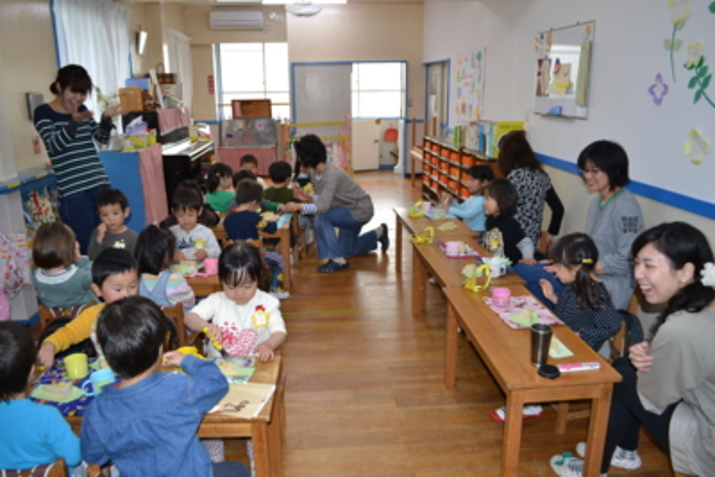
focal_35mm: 27
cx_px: 358
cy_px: 238
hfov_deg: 67.4
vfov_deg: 48.0
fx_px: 536
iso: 400
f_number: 4
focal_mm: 18
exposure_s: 1/80
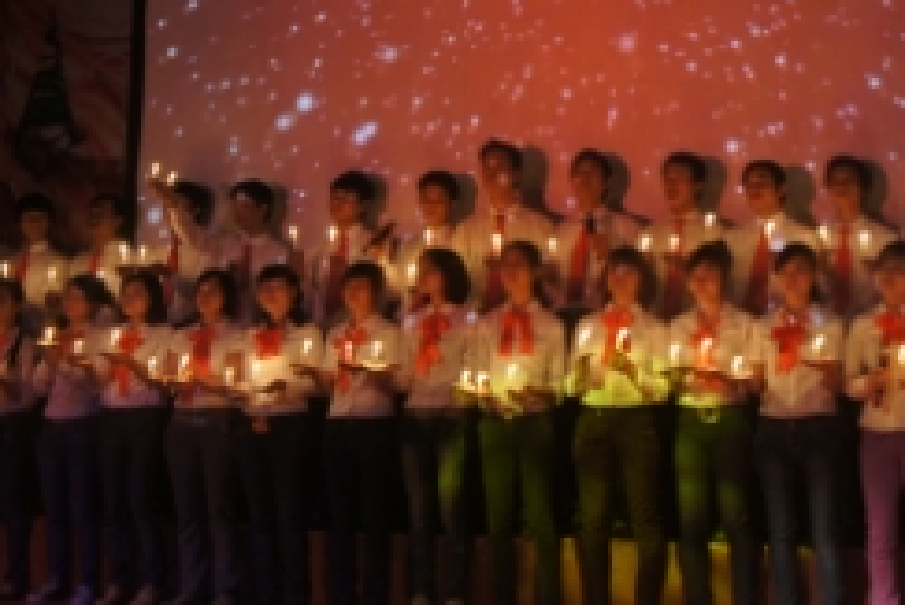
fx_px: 1660
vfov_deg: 20.4
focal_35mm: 66
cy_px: 119
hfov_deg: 30.4
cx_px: 542
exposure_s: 1/40
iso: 1000
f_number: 4
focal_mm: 24
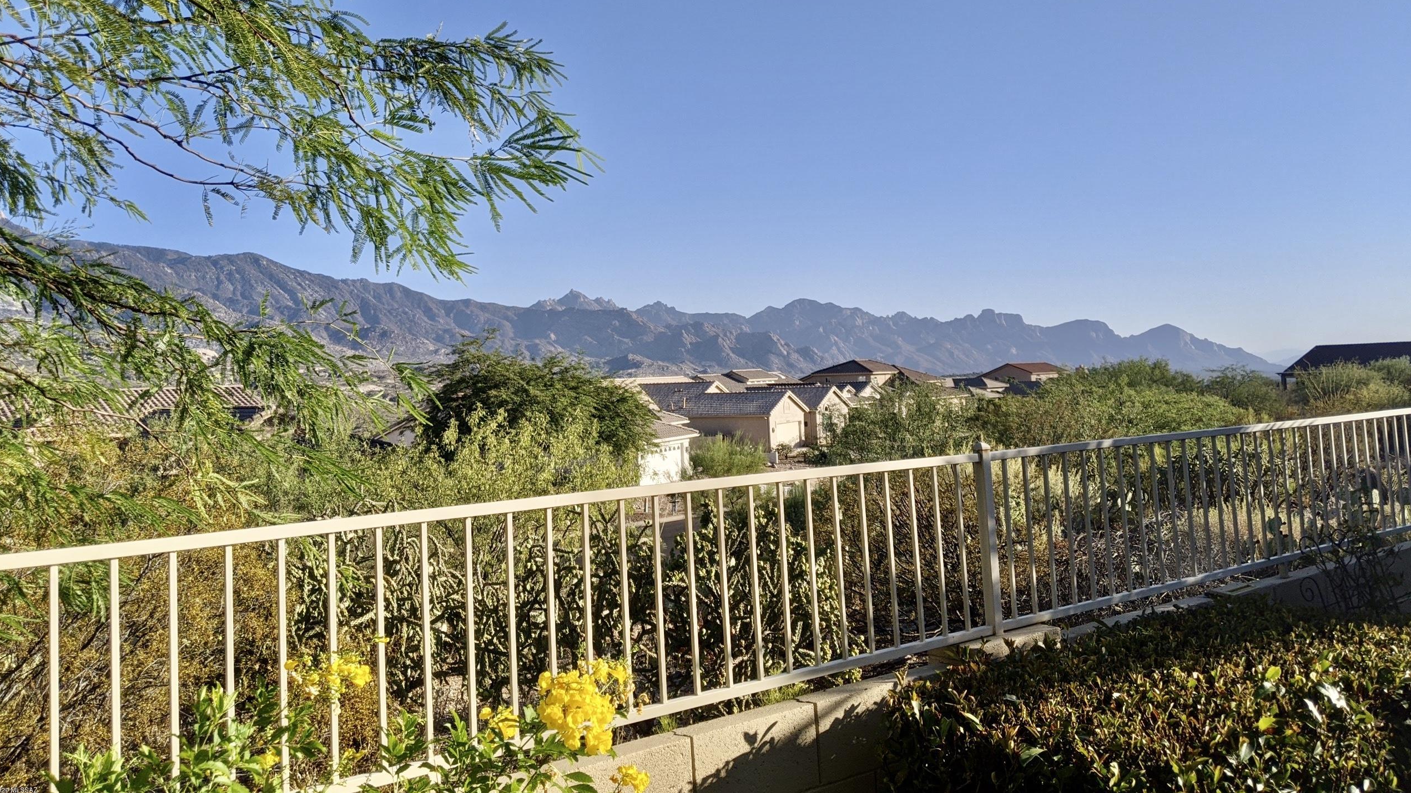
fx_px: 1122
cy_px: 285
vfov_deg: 38.6
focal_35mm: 30
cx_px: 704
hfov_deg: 64.3
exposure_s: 1/3356
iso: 67
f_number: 1.8
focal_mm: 4.44
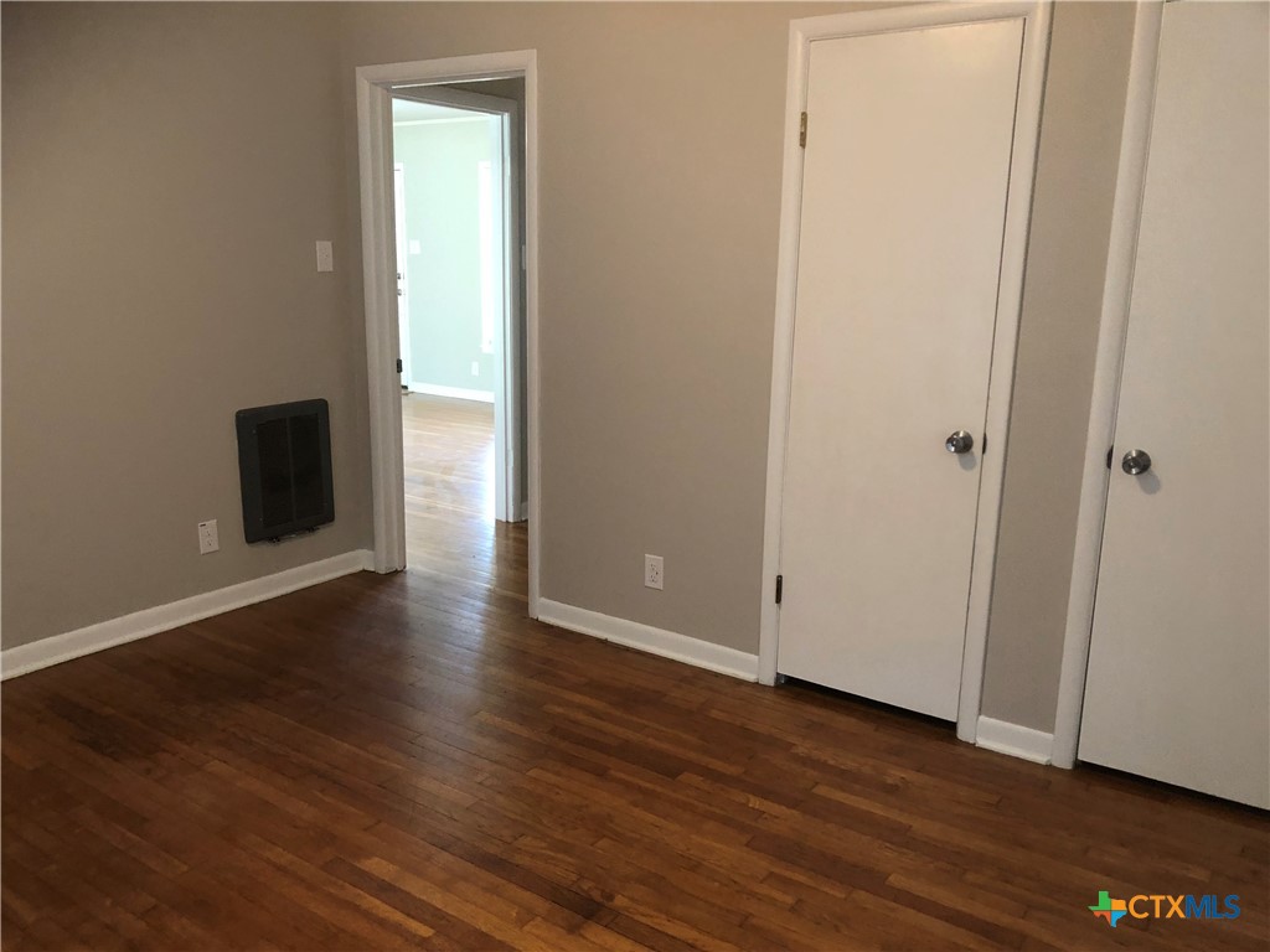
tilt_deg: -12.1
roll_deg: -0.9
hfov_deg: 63.4
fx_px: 1027
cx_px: 635
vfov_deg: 49.7
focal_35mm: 28
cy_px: 476
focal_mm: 3.99
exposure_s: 1/15
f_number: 1.8
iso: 80
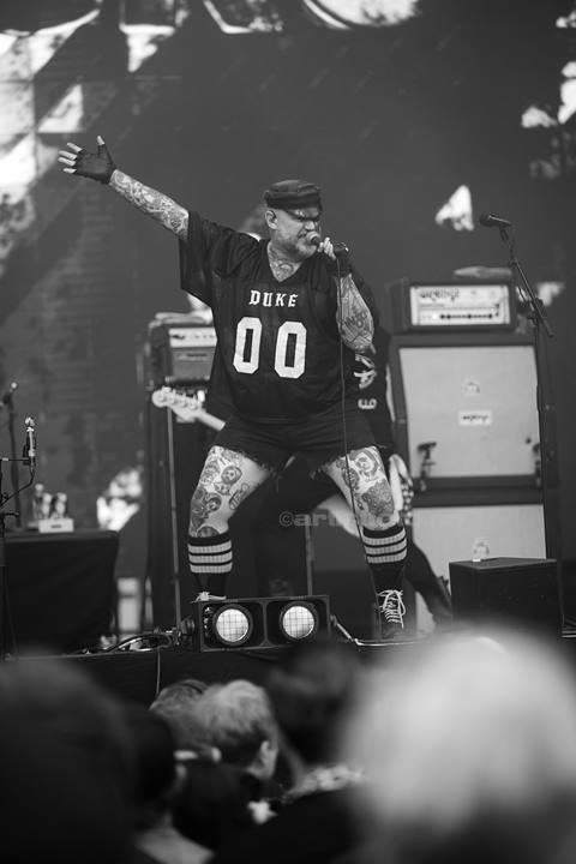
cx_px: 288
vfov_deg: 12.8
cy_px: 432
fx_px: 3840
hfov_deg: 8.6
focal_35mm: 160
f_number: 2.8
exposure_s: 1/800
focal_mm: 160
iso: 500
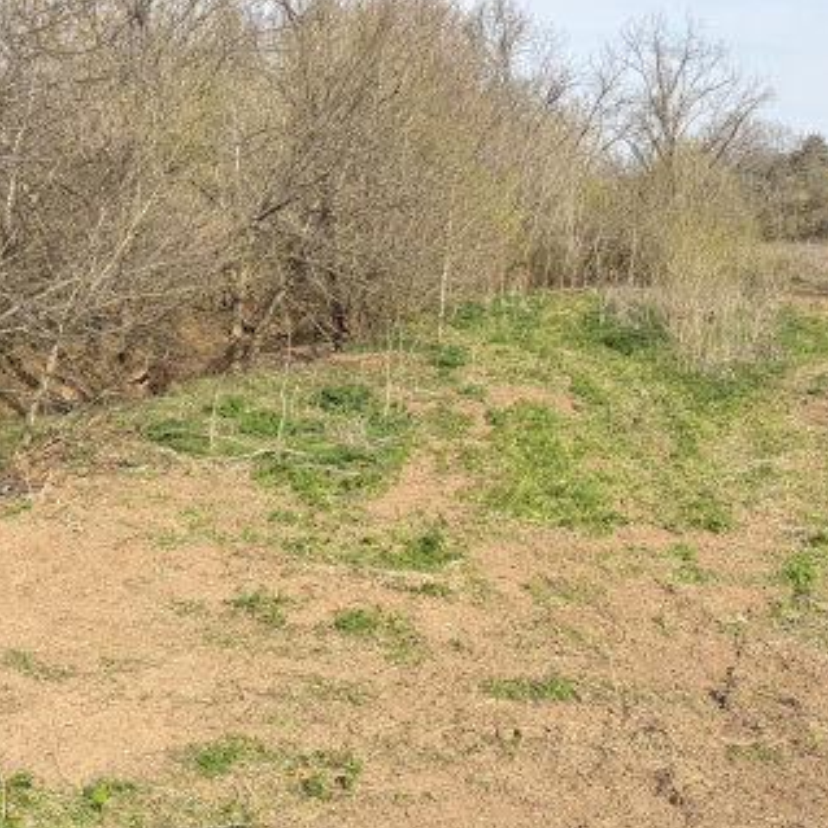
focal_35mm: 48
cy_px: 496
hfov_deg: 35.3
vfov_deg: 35.2
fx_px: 1299
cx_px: 484
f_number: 1.6
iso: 50
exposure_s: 1/2075
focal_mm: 5.96
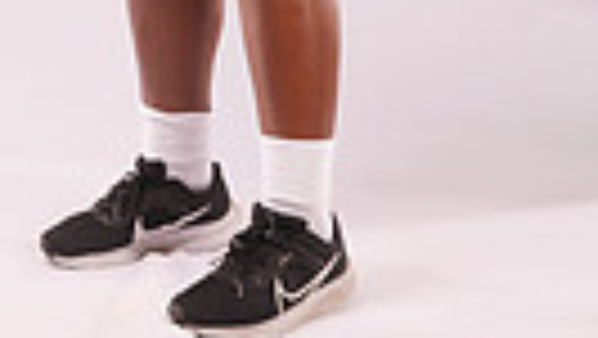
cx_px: 126
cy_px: -581
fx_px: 1967
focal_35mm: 124
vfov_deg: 8.6
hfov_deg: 17.2
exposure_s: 1/100
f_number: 6.3
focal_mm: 35
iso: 200
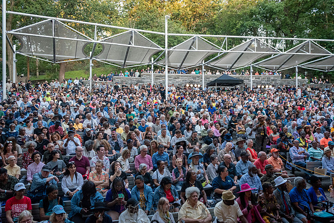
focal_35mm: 29
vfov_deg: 44.3
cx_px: 167
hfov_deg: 62.8
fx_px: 274
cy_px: 112
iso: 4000
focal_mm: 29
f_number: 4
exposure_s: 1/400
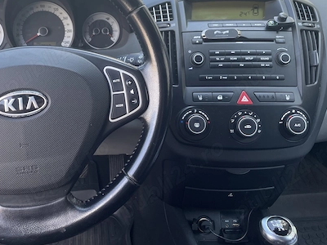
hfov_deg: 47.2
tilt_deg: -19.3
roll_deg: +0.3
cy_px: 65
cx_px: 114
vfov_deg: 36.1
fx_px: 368
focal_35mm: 39
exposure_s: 1/121
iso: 32
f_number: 1.6
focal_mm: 4.2
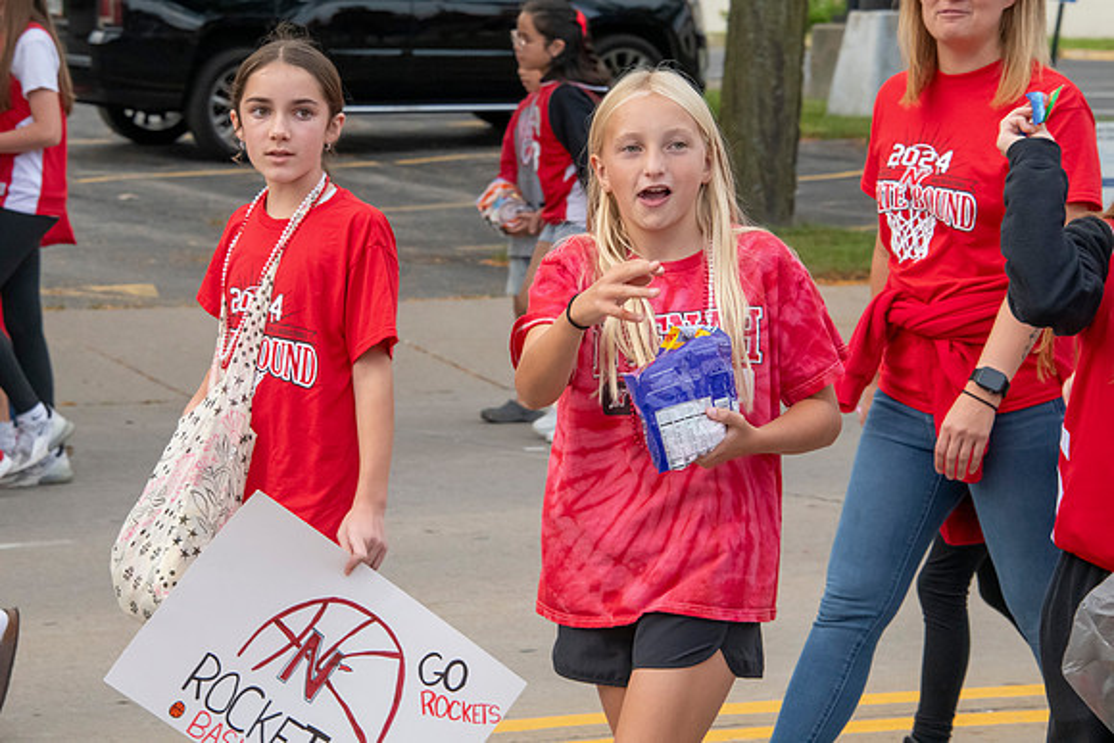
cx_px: 467
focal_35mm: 145
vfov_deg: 9.5
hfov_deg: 14.1
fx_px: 4494
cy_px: 311
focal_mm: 125
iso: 3200
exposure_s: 1/320
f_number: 11
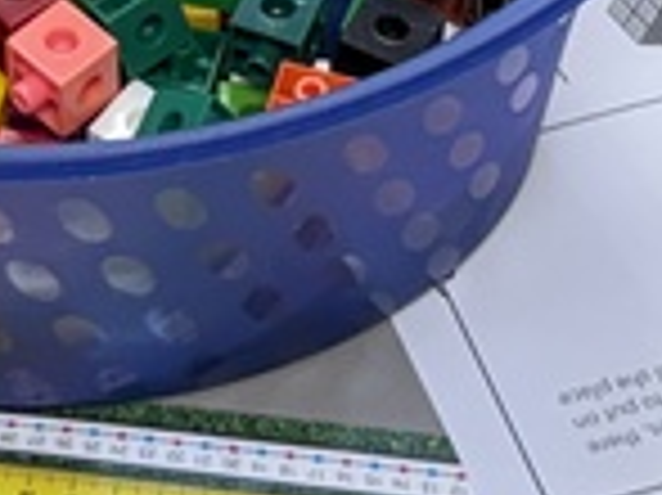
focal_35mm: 167
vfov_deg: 8.1
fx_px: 3191
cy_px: -742
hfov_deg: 11.7
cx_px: -50
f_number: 1.78
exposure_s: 1/120
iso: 160
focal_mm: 6.76
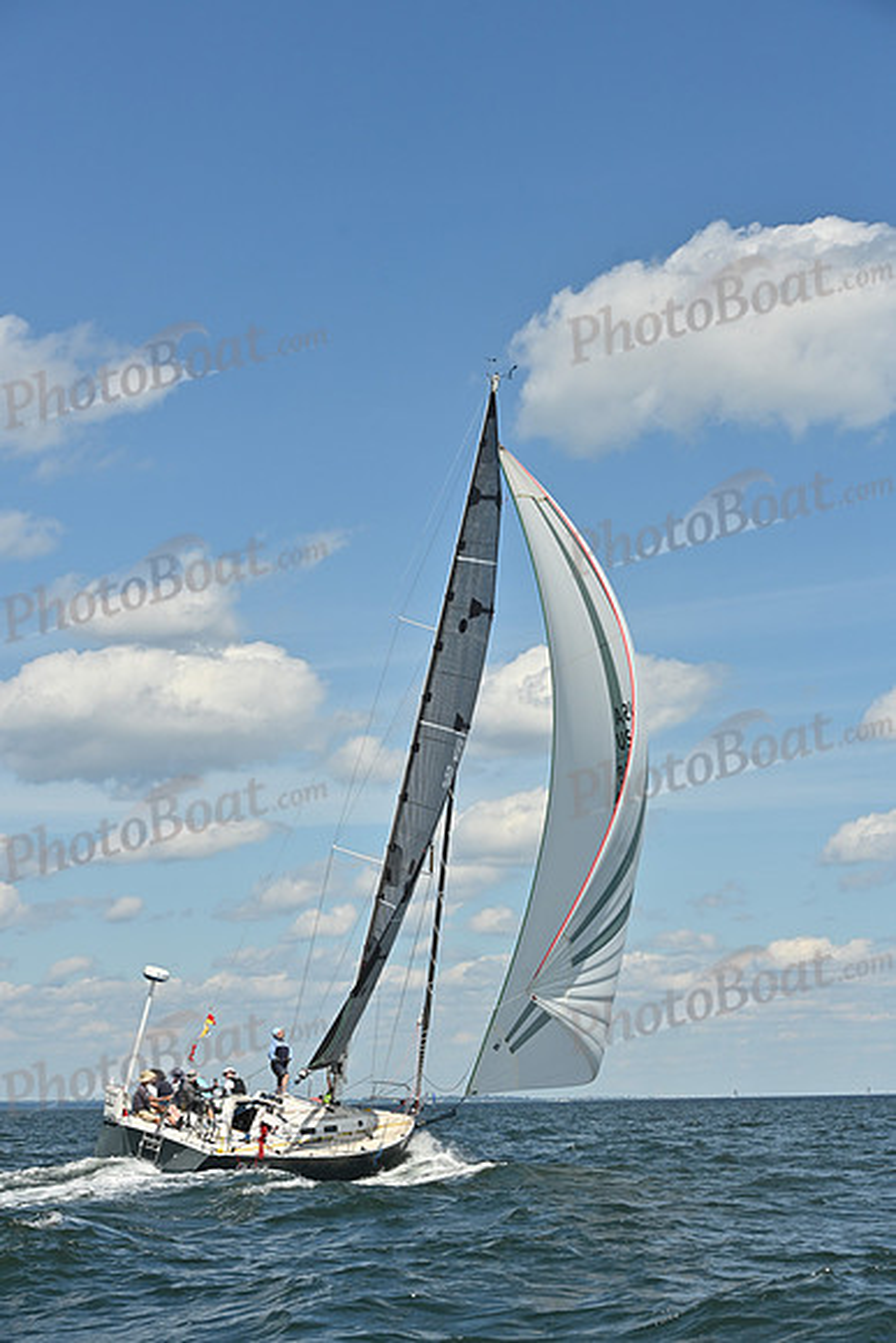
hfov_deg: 19.5
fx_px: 2612
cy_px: 672
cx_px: 448
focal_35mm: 70
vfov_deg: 28.8
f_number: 7.1
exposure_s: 1/1600
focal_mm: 70
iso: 250
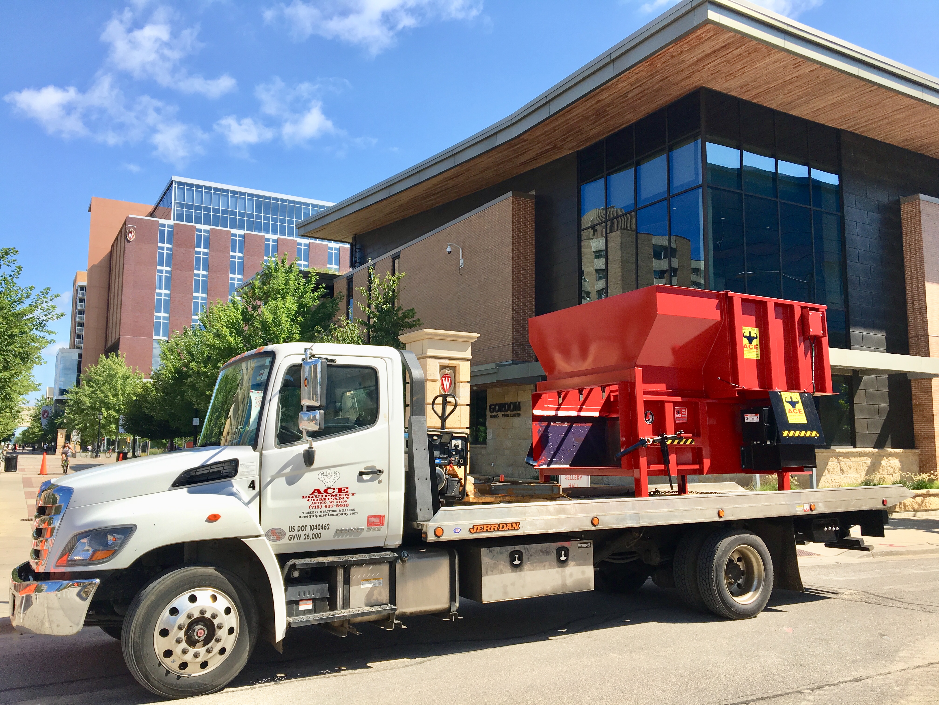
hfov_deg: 61.7
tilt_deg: +6.7
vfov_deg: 48.2
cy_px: 352
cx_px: 470
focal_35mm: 29
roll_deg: +0.0
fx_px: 787
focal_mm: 4.15
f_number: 2.2
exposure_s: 1/1115
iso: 25
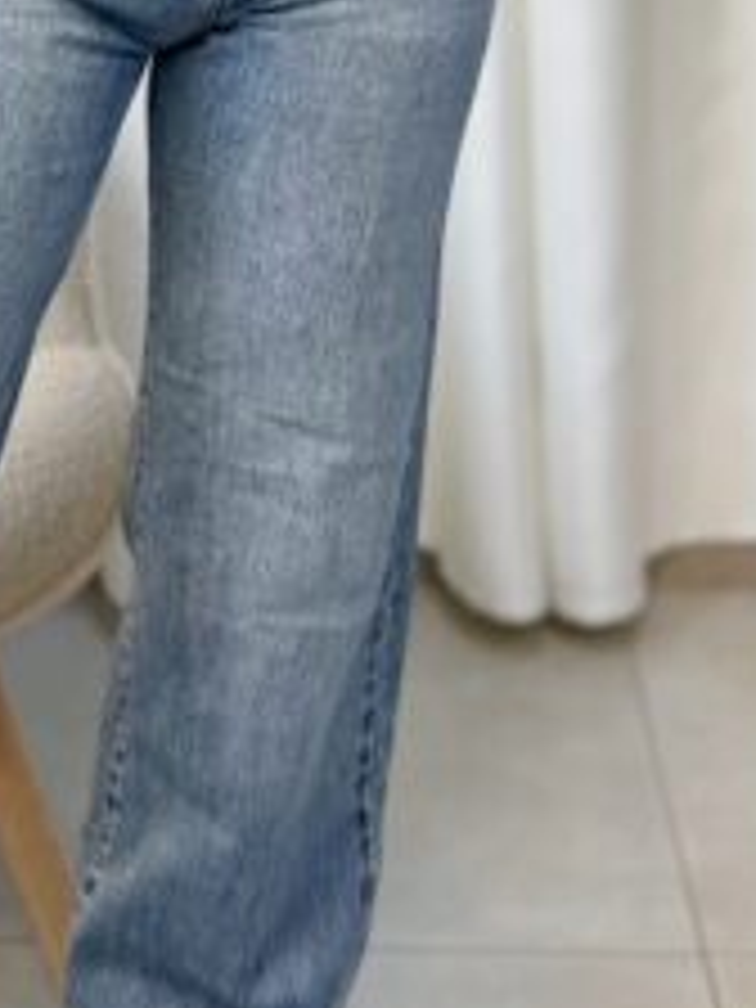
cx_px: 76
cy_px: -220
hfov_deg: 15.7
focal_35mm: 93
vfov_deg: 19.7
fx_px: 2708
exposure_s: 1/100
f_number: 1.5
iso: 64
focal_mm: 5.7
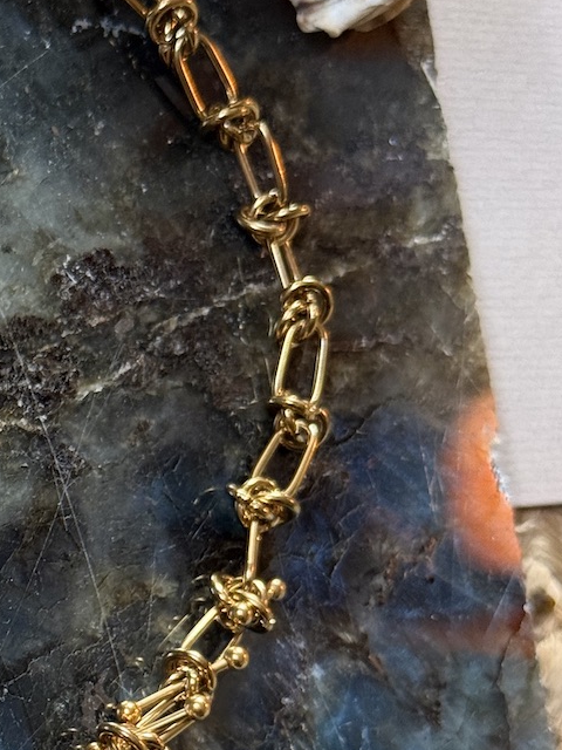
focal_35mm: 108
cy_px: 594
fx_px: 2338
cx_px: -67
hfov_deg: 13.4
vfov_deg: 18.1
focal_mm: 6.76
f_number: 1.78
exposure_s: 1/50
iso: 250
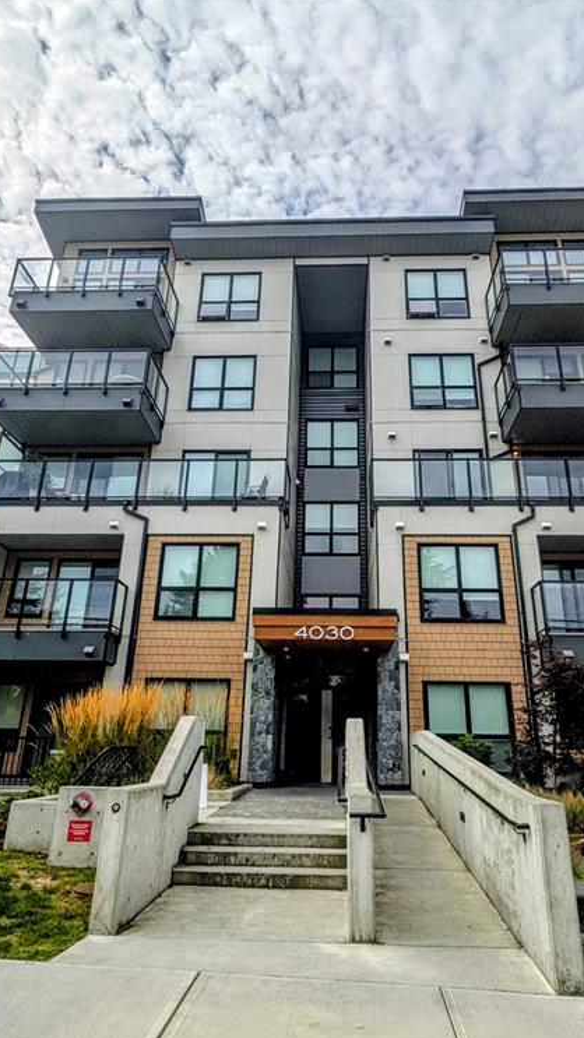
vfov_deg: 83.8
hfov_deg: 53.5
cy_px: 532
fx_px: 578
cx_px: 320
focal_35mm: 21
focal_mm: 1.85
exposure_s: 1/5348
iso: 59
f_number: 2.2
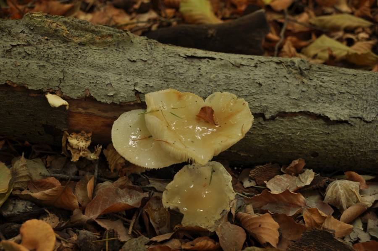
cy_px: 126
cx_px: 189
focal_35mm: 108
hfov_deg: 18.9
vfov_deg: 12.7
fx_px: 1133
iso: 200
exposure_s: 1/13
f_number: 5.3
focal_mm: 72
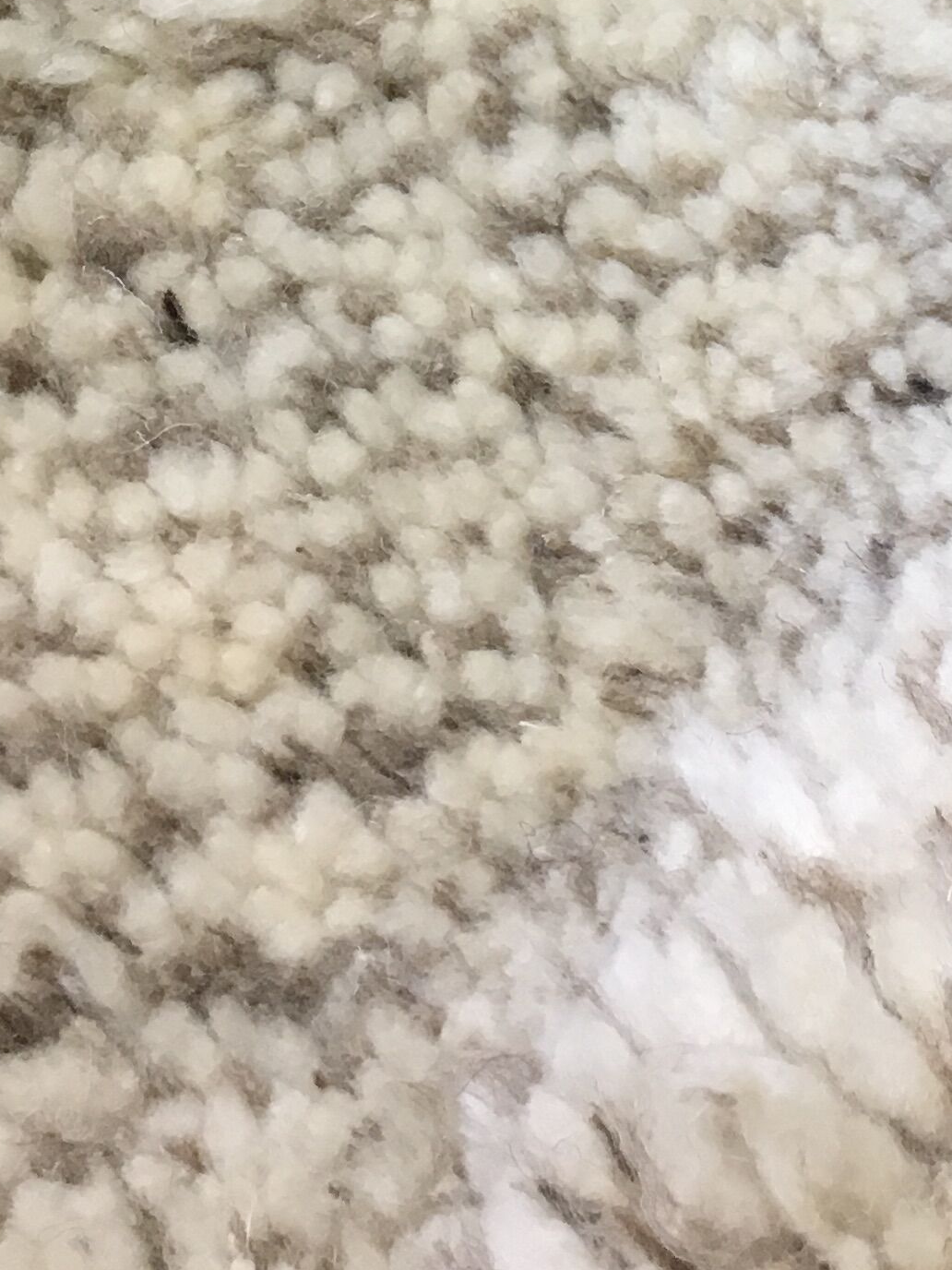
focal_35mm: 85
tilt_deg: -62.8
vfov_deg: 20.6
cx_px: 996
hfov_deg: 16.9
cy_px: -457
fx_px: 3117
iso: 80
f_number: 2.2
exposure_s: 1/33
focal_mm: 4.15
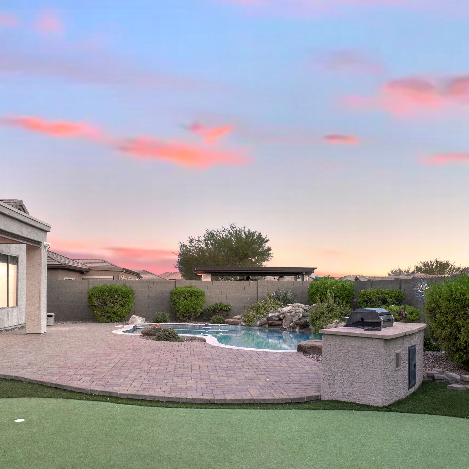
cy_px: 285
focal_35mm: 30
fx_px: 460
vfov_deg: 53.6
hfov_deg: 53.9
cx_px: 202
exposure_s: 1/1.25
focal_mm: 16
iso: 640
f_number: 8
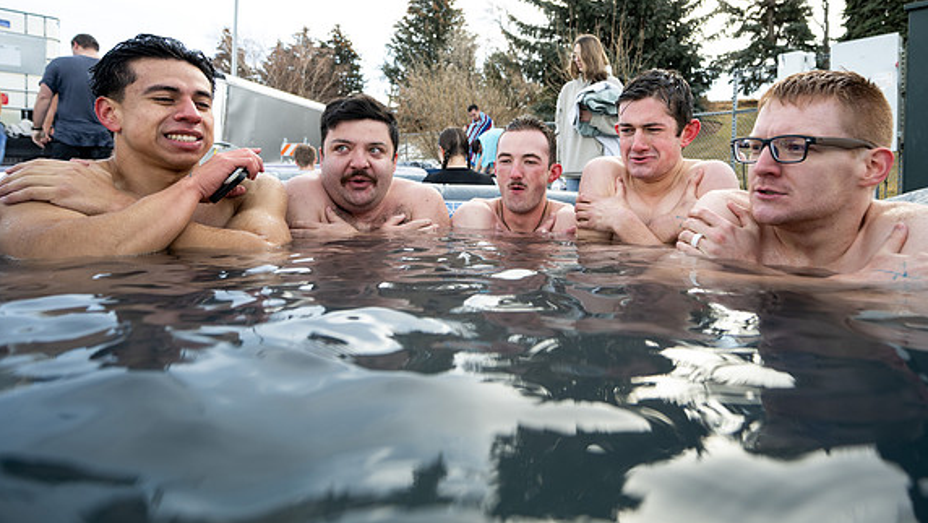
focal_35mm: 20
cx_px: 532
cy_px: 187
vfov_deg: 55.1
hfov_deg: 86.0
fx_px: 492
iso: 250
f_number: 4
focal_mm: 16.5
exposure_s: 1/640
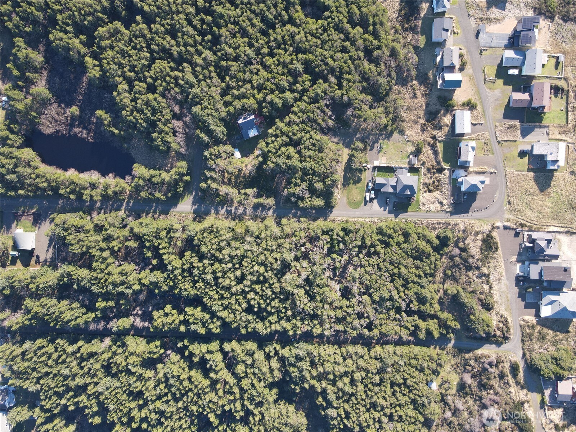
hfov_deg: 71.6
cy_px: 216
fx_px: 399
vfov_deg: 56.8
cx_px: 288
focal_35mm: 24
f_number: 2.8
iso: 100
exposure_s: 1/90
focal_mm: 4.5
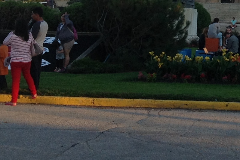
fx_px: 787
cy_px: -60
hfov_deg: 16.6
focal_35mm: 118
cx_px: 288
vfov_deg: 11.3
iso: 50
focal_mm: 4.28
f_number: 2.4
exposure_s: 1/270
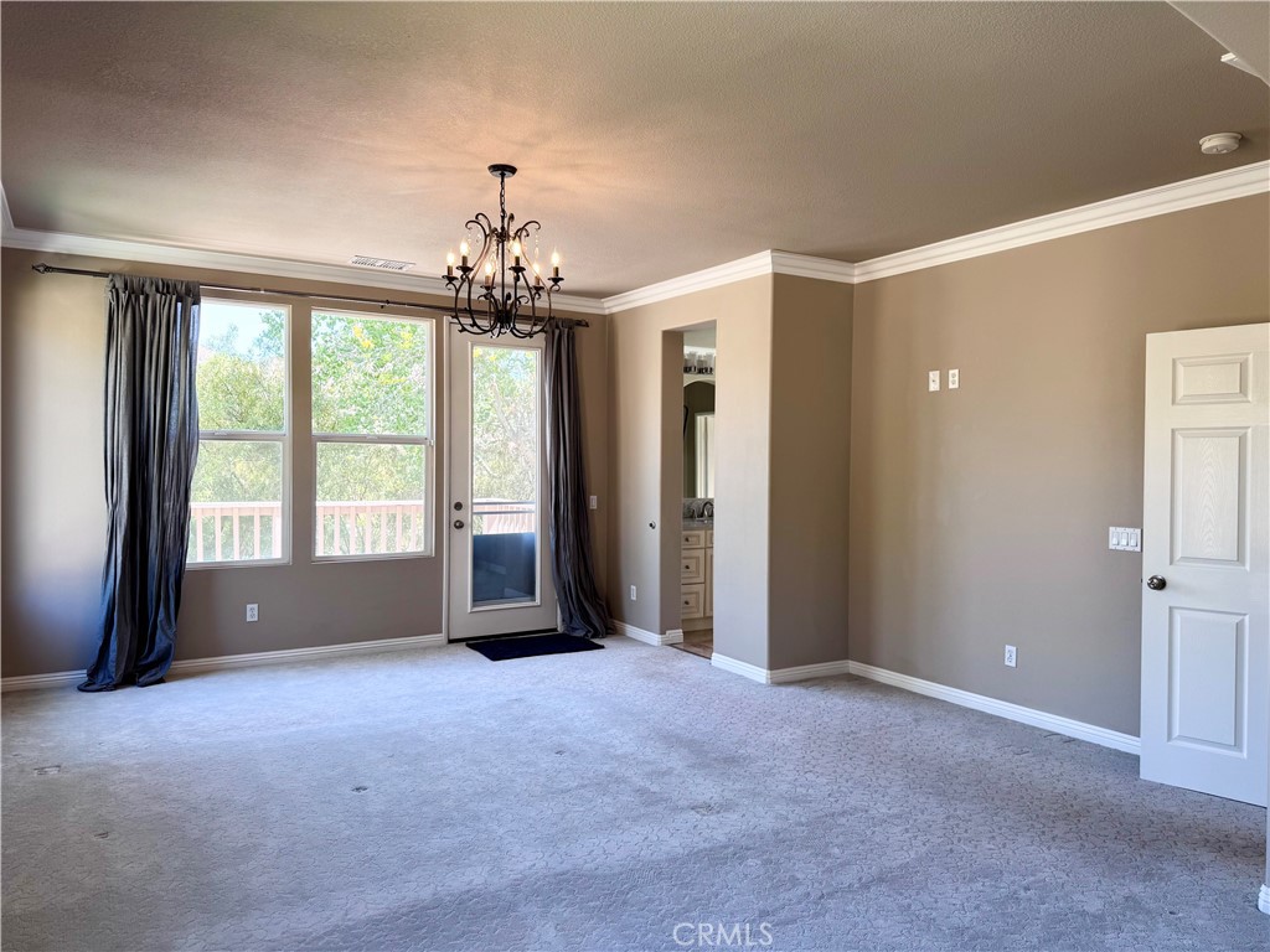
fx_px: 881
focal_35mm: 24
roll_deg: -1.0
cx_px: 635
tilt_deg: -0.9
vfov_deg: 56.8
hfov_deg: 71.6
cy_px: 476
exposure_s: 1/136
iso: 50
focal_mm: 6.76
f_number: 1.78
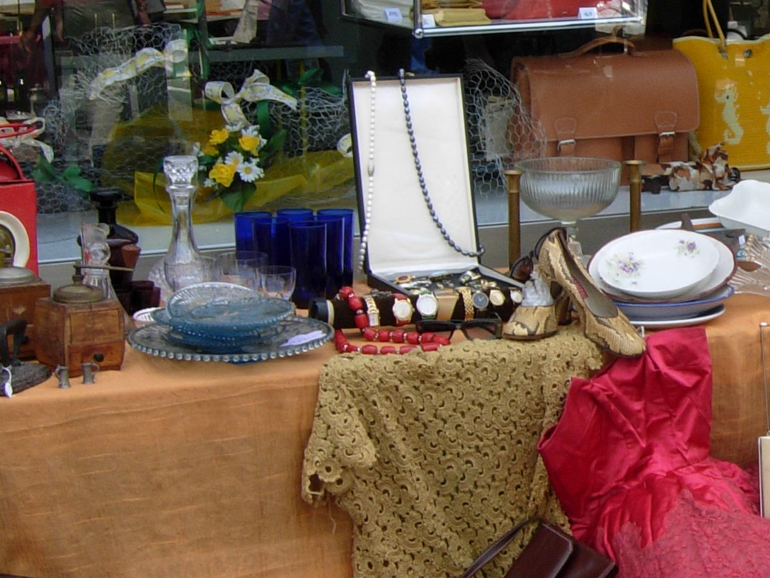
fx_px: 2402
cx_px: 965
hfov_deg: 17.2
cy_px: 205
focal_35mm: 108
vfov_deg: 13.7
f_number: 3.8
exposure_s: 1/235
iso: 50
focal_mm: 7.5
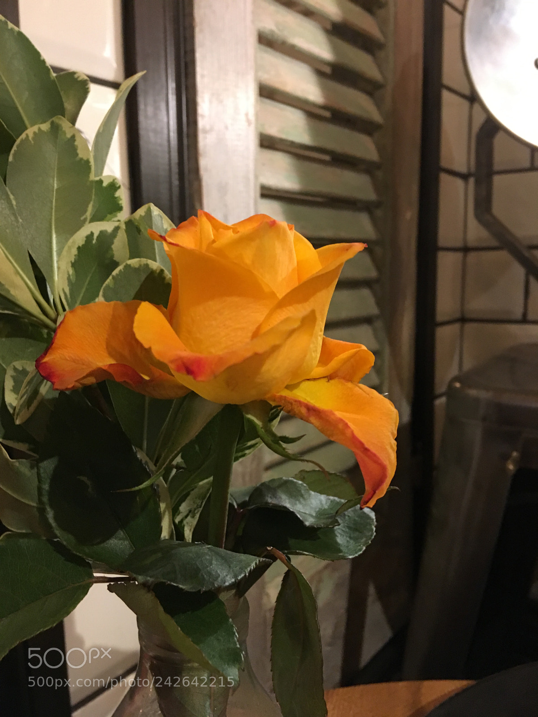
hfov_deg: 48.2
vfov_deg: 61.7
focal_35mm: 29
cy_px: 358
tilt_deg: -8.2
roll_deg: +1.4
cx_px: 269
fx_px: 601
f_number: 2.2
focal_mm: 4.15
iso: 200
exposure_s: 1/17
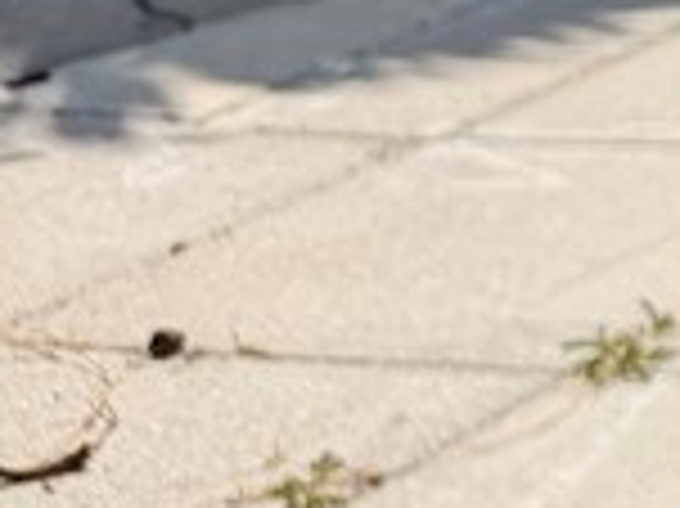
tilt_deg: -2.8
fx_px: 3199
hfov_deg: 9.0
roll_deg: -0.5
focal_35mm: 163
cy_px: -692
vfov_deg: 8.4
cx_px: 2252
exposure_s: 1/10309
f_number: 1.78
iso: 100
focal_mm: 6.76
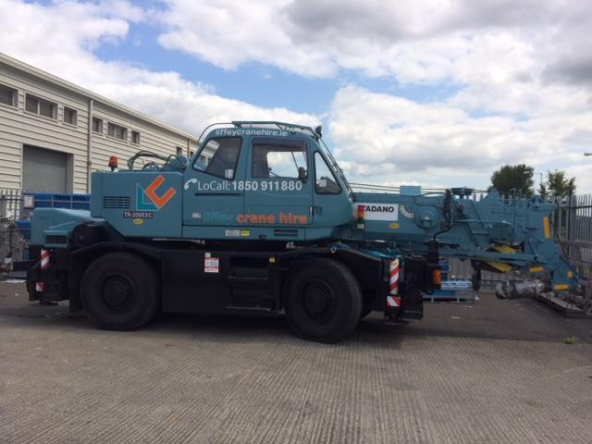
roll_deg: -0.8
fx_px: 496
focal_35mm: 29
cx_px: 296
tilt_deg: +0.2
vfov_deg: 48.2
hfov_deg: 61.7
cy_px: 222
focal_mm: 4.15
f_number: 2.2
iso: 32
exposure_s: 1/2564
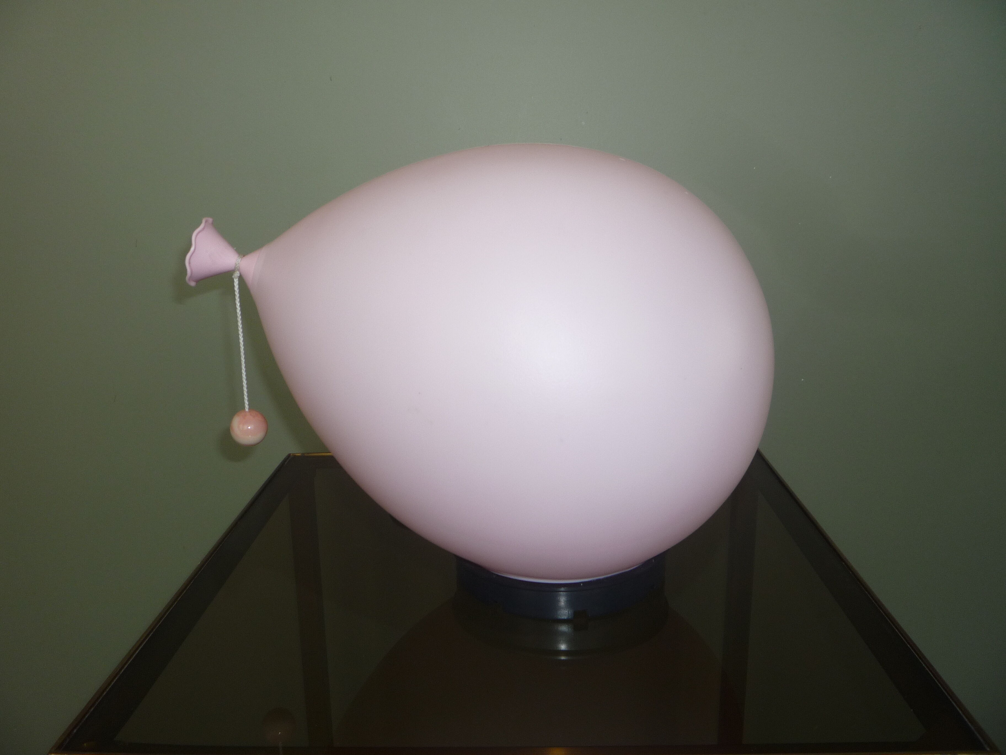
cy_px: 378
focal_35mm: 30
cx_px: 503
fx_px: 872
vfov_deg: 46.8
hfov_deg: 60.0
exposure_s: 1/30
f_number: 3.3
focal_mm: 5.2
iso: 100
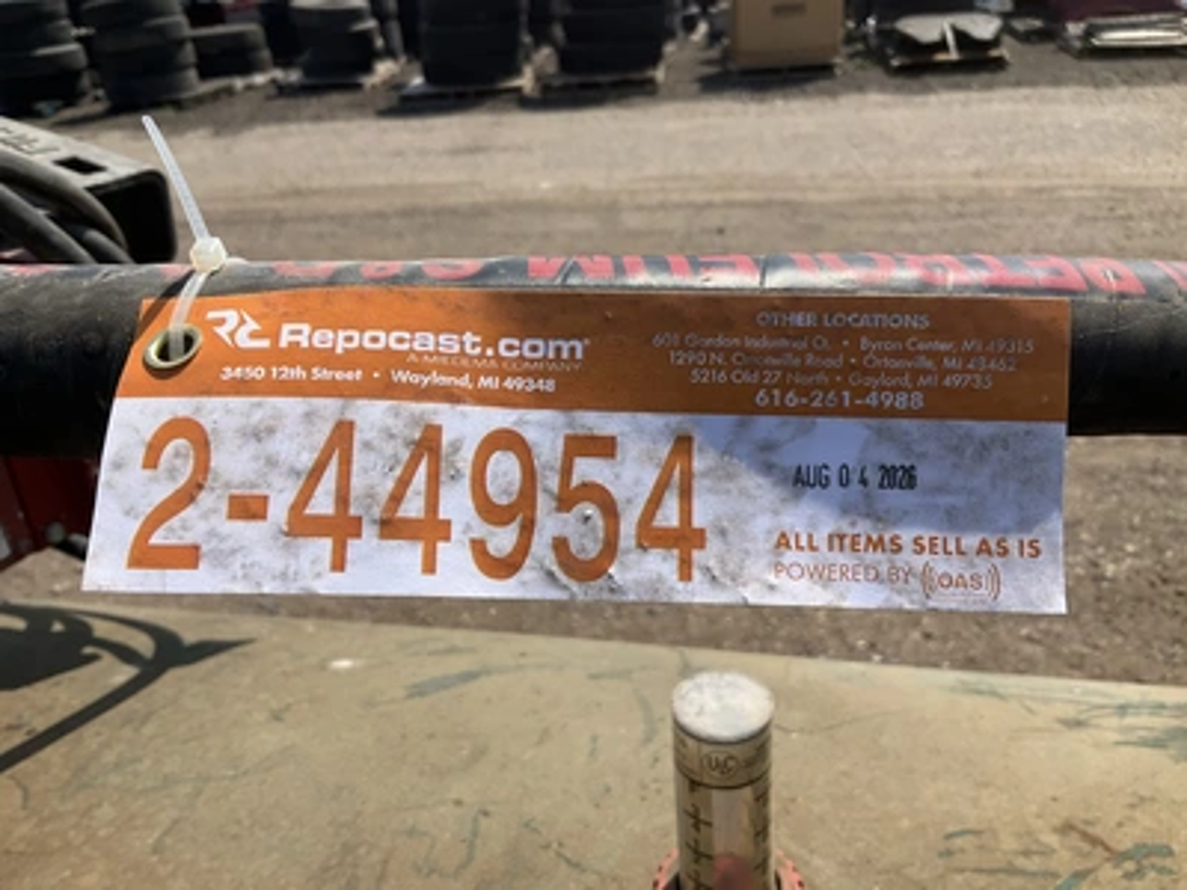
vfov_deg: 48.2
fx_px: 994
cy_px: 445
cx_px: 594
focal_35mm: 29
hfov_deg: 61.7
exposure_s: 1/2320
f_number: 1.8
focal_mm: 3
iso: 25
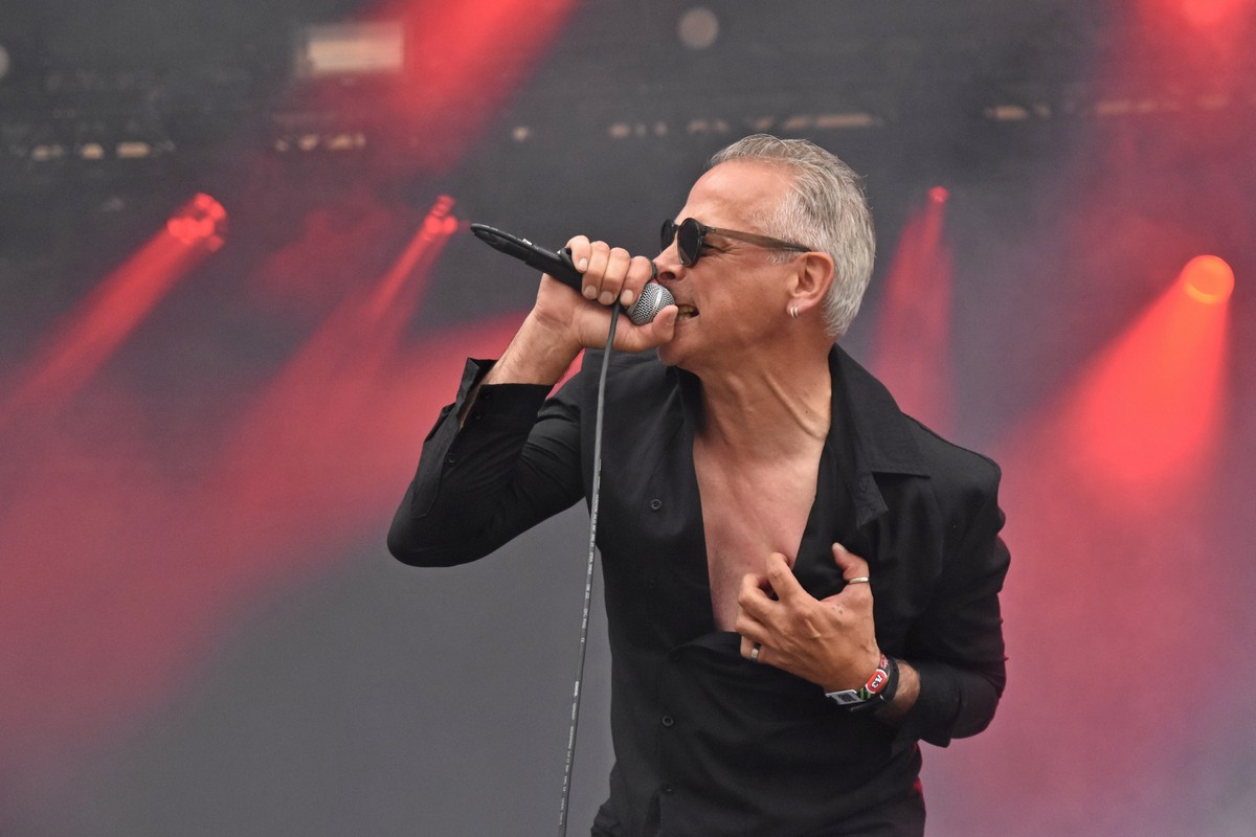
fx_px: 2302
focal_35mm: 66
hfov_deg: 30.5
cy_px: 418
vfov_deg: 20.6
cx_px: 628
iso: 1600
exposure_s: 1/6400
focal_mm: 44
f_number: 2.8
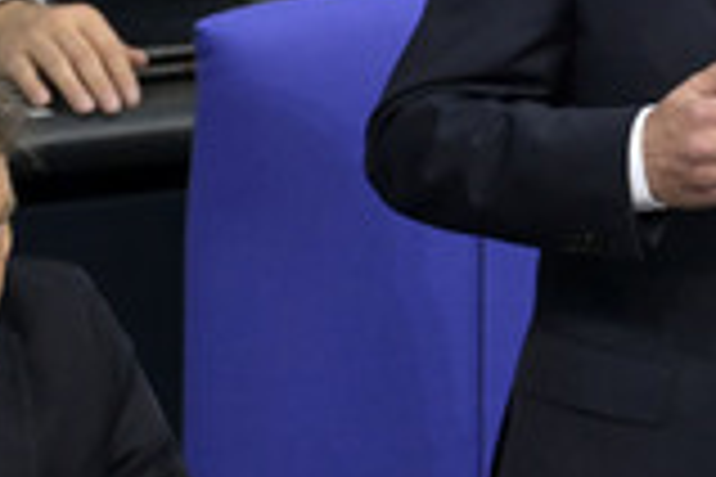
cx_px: 583
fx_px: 17501
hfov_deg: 2.3
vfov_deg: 1.6
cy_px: 108
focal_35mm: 880
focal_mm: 310
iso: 10000
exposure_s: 1/320
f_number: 5.6
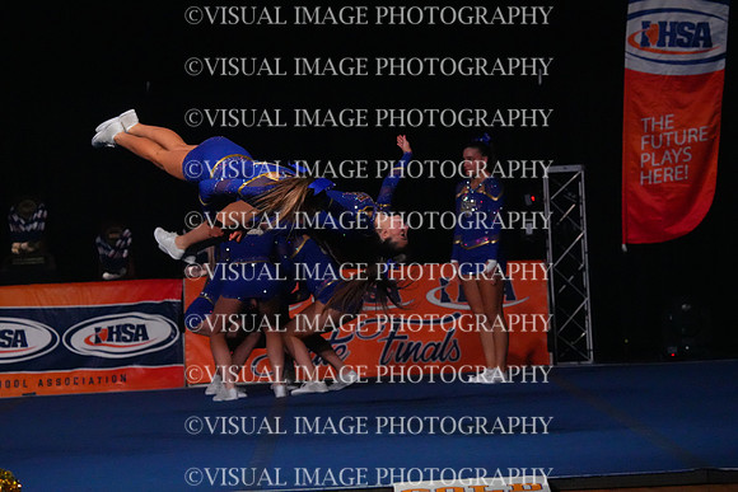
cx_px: 369
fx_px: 4101
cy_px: 246
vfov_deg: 6.9
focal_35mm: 200
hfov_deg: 10.3
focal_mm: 200
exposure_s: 1/1250
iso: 16000
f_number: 5.6
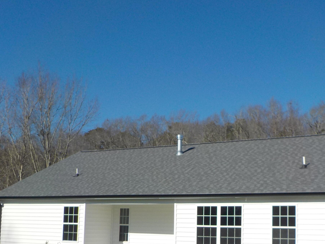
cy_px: 189
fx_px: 469
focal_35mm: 50
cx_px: 195
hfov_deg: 38.0
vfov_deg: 28.6
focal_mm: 4.1
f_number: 6.6
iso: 125
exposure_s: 1/500
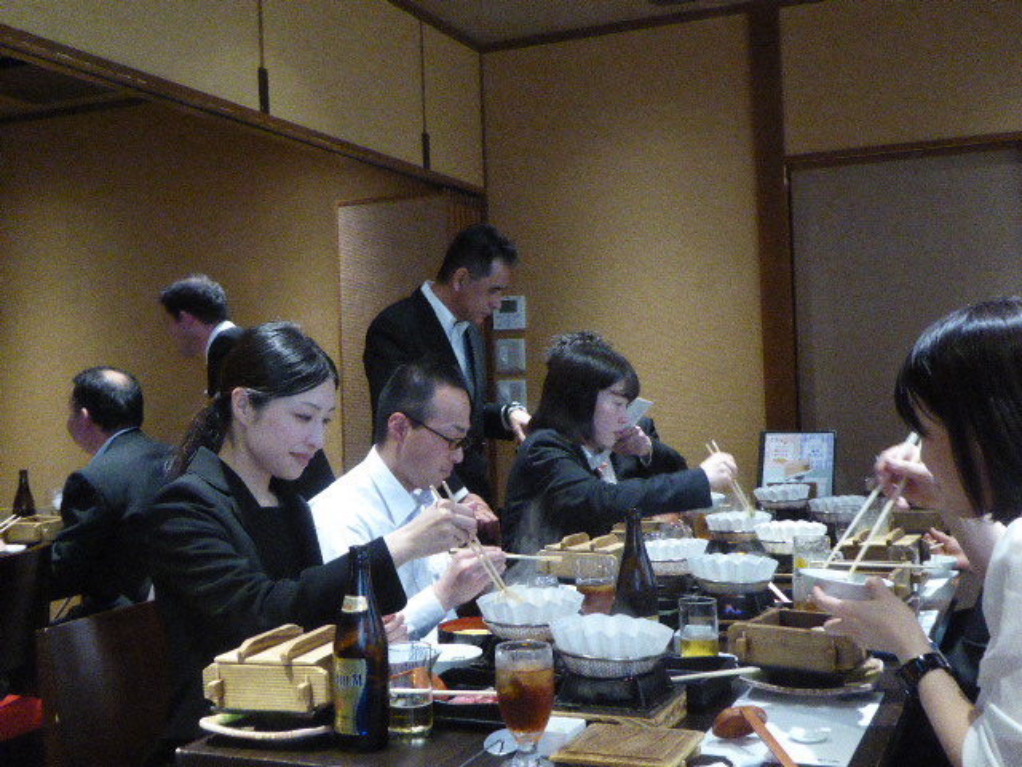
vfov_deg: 34.3
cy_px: 384
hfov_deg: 44.8
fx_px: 1240
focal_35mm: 42
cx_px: 511
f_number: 3.8
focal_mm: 7.2
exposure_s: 1/20
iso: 1600
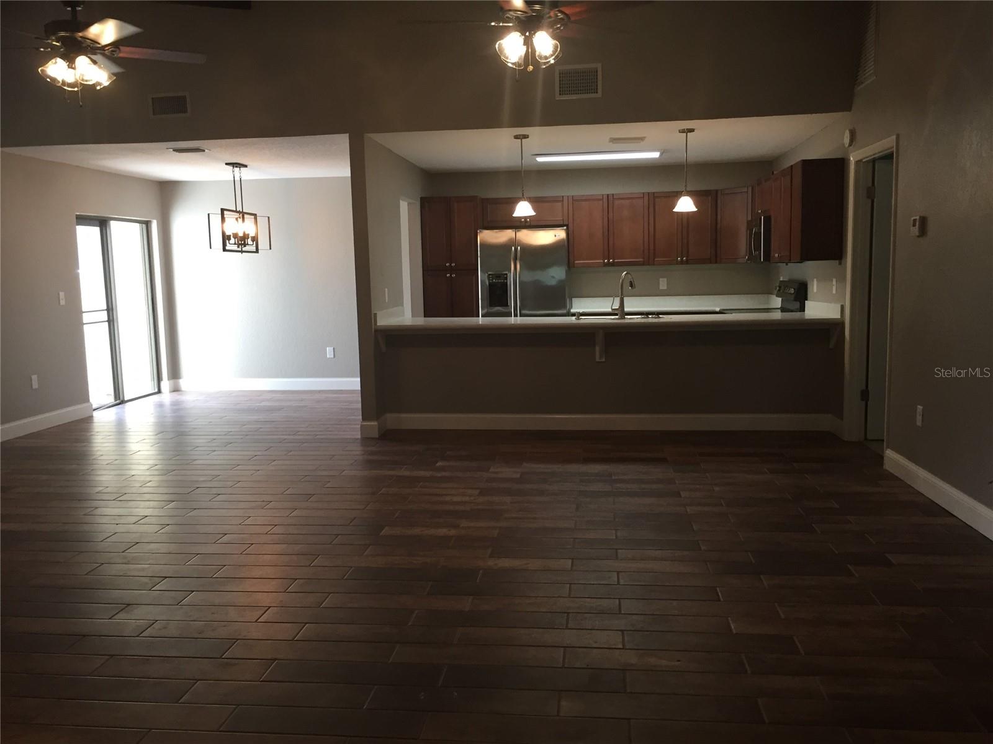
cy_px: 372
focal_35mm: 29
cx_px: 496
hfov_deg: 61.7
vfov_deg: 48.2
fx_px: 832
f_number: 2.2
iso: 50
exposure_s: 1/30
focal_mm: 4.15
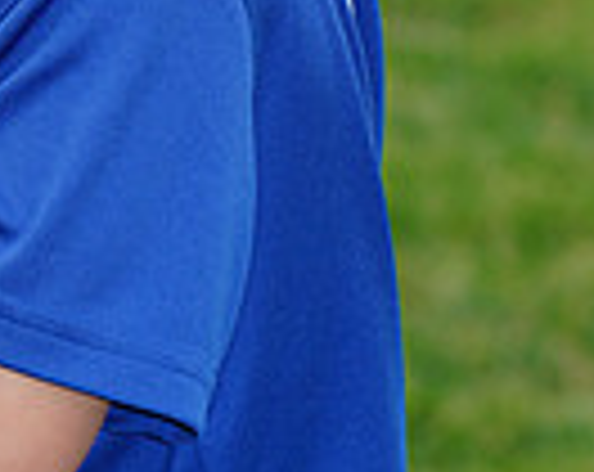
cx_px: -119
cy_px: -620
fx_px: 14489
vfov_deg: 1.9
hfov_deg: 2.3
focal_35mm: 826
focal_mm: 200
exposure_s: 1/200
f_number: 9
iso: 160
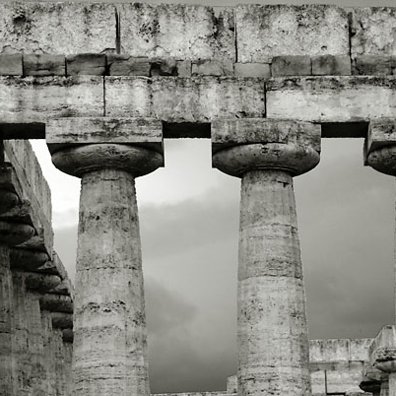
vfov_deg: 14.8
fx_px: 1527
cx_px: 167
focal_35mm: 118
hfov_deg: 14.8
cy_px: 197
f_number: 4.8
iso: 100
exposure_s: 1/125
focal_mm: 60
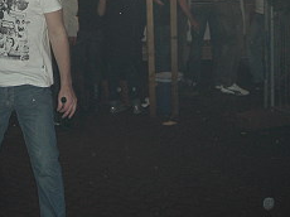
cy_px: -8
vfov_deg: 17.9
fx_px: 670
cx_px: 21
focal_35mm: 80
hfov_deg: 23.7
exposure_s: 1/60
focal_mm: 7.9
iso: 200
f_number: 2.8
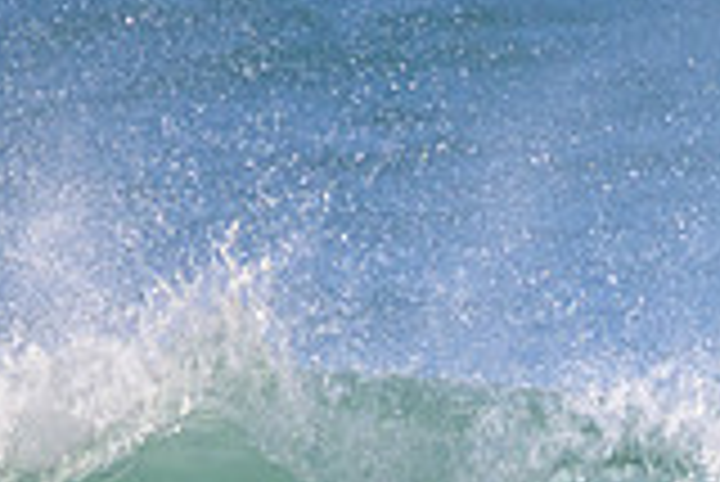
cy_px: 818
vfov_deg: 0.5
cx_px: 770
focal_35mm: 2905
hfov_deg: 0.7
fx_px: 58151
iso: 1600
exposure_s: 1/2000
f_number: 11
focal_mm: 800
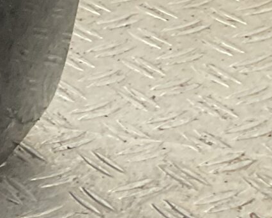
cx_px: -485
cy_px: -258
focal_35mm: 170
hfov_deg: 9.4
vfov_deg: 8.5
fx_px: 1369
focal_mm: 3
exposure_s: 1/120
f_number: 1.8
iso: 32
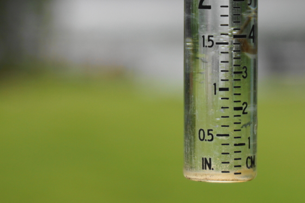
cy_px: 51
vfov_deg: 6.8
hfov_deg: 10.2
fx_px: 1702
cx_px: 217
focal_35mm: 201
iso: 160
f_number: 5
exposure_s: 1/125
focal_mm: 75
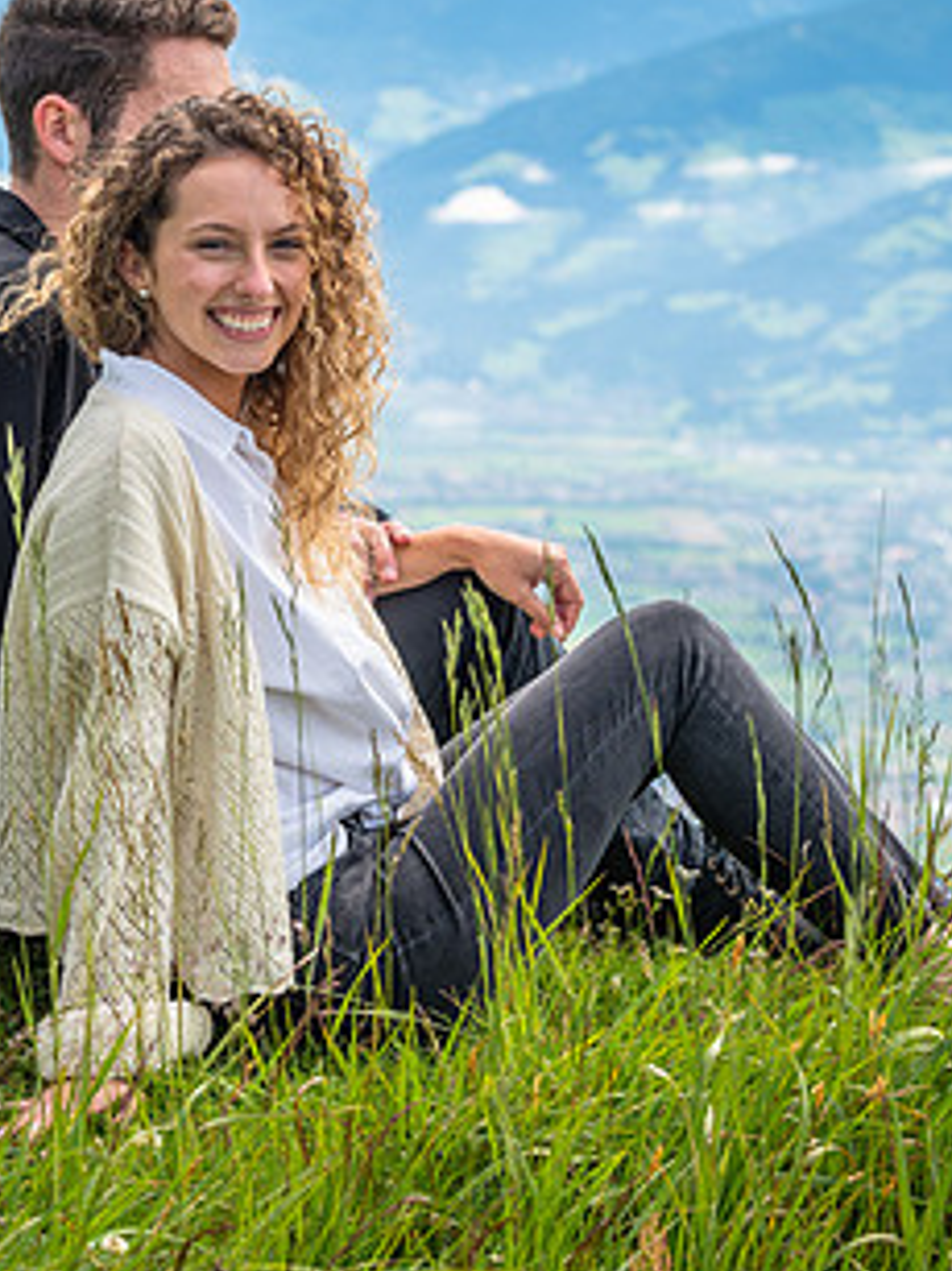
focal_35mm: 127
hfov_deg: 11.6
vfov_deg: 15.5
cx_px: 248
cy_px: 592
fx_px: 4660
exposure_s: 1/400
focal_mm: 70
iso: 100
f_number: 6.3
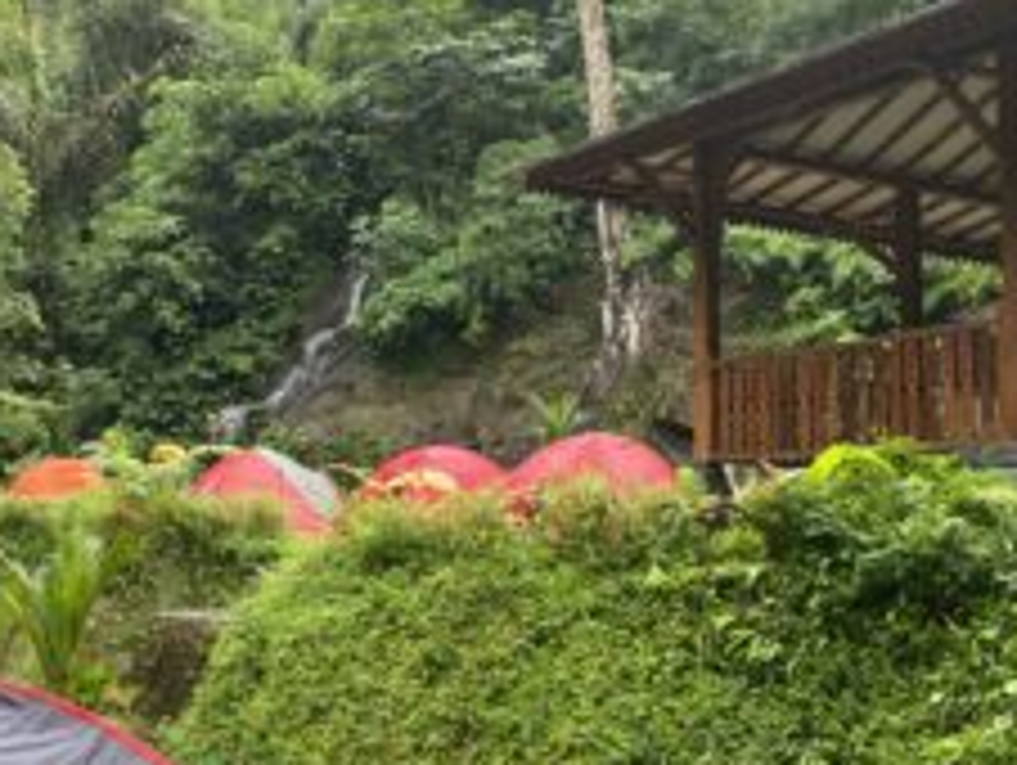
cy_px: 382
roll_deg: -2.9
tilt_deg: +7.4
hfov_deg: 39.0
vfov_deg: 31.6
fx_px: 1353
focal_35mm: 46
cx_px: 153
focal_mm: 4.25
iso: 32
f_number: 1.8
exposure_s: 1/150
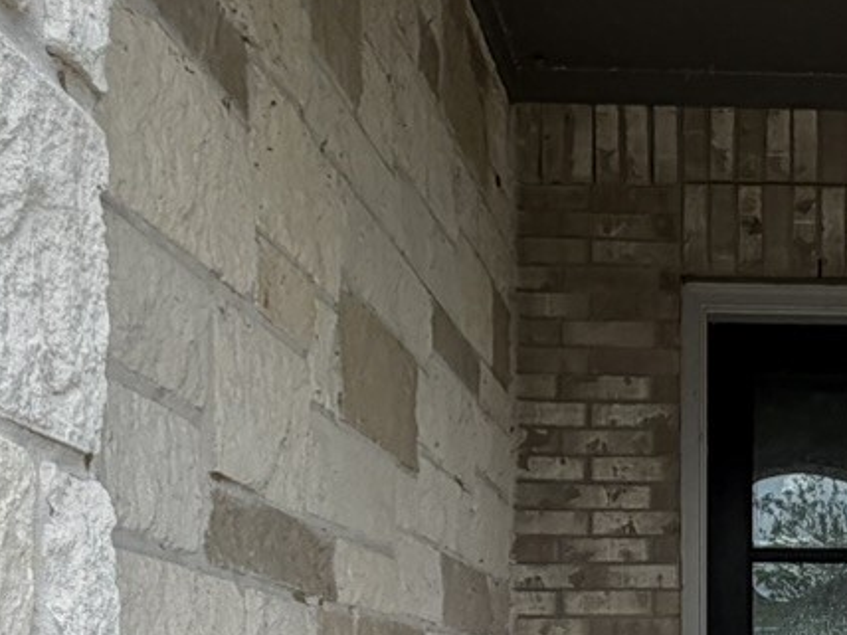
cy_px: 720
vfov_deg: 20.7
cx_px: 873
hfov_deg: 27.1
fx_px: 1639
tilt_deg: +1.2
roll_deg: +0.1
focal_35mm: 67
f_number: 2.2
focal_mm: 2.22
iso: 40
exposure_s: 1/619
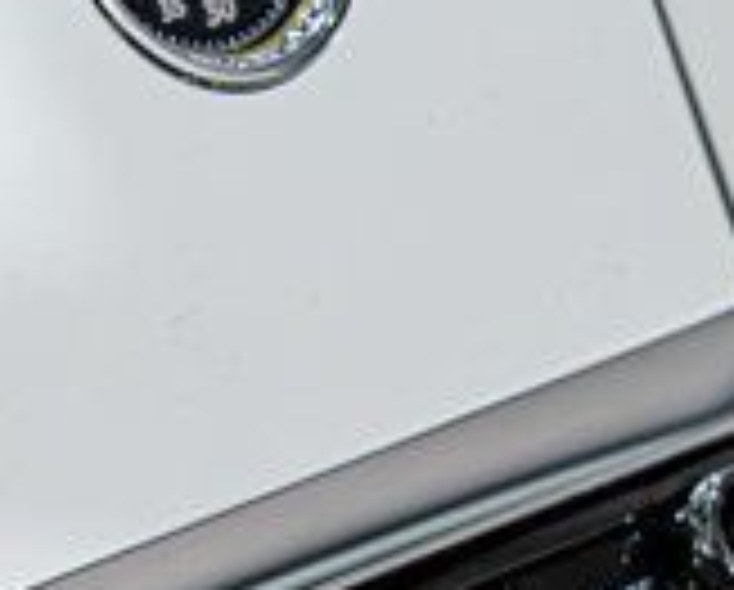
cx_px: -221
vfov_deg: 3.8
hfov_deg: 4.7
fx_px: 8966
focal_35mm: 412
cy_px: 124
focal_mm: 70
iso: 1600
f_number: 4.5
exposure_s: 1/50
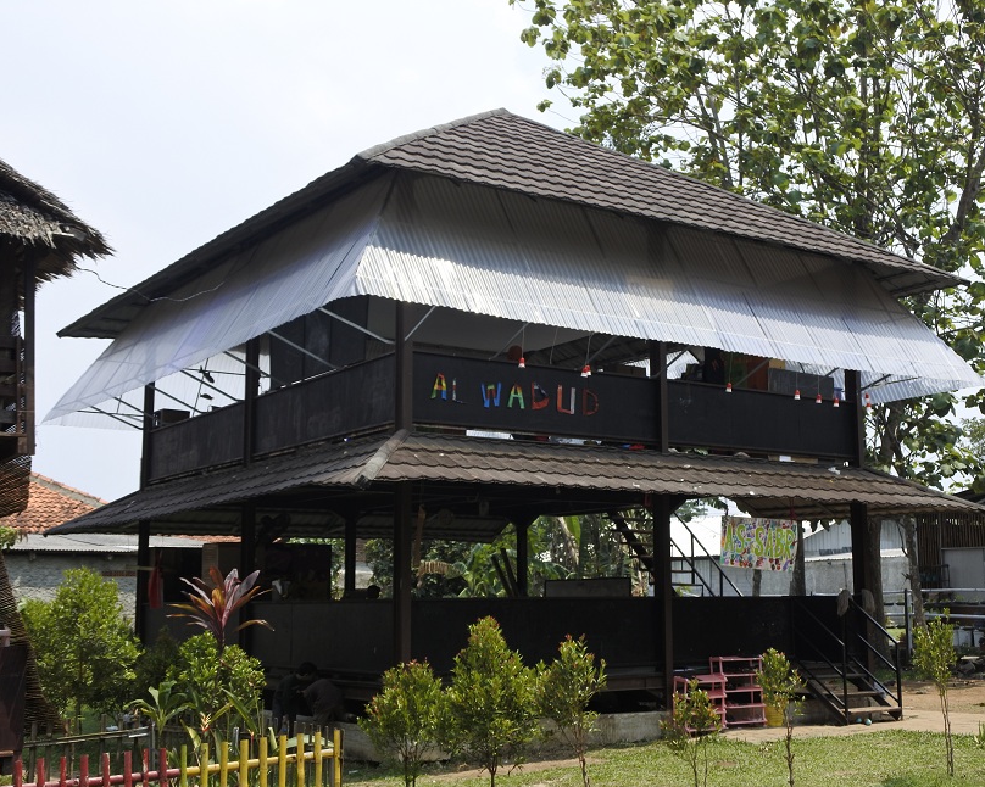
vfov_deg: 34.1
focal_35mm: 44
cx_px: 561
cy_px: 403
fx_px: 1282
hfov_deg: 41.9
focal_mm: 14
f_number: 4
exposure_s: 1/800
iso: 160
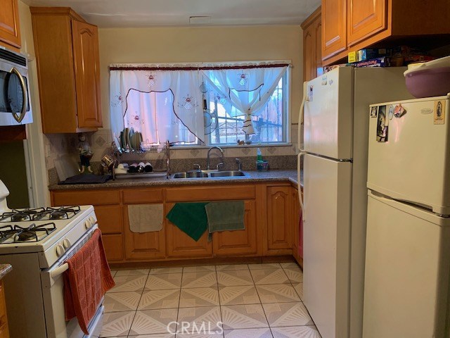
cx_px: 225
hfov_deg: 67.3
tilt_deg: -6.9
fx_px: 338
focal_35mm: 26
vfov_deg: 53.1
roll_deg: +1.4
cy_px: 169
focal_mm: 4.25
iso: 125
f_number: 1.8
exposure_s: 1/60
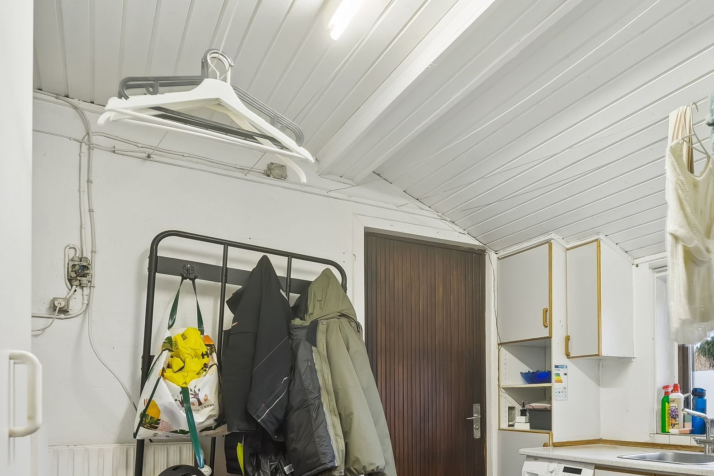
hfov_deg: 60.6
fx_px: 555
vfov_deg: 44.1
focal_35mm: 28
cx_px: 563
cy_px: 382
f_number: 6.3
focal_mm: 15
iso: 400
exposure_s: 1/5
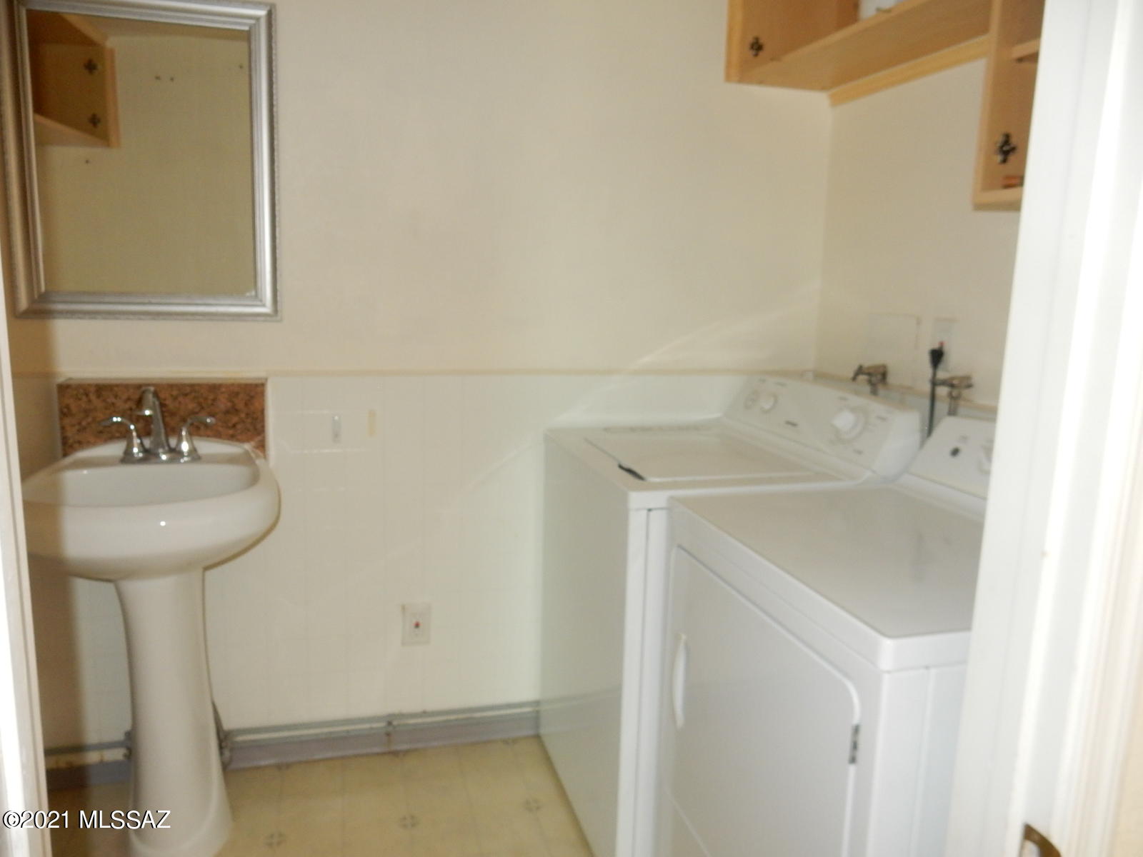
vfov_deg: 54.9
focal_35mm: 25
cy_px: 428
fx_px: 825
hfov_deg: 69.4
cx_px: 572
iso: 200
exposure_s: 1/30
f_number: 3.7
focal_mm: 4.5
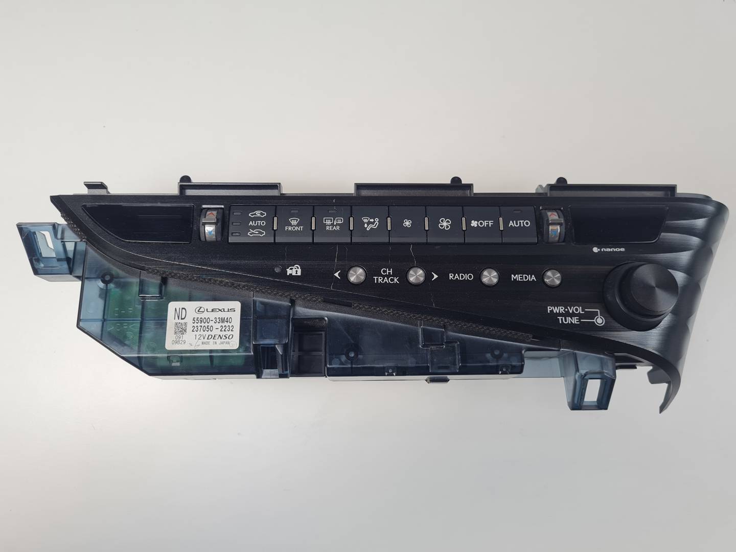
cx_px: 368
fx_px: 553
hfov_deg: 67.3
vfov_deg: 53.1
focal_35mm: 26
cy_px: 276
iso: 50
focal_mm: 5.4
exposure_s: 1/264
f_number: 1.8
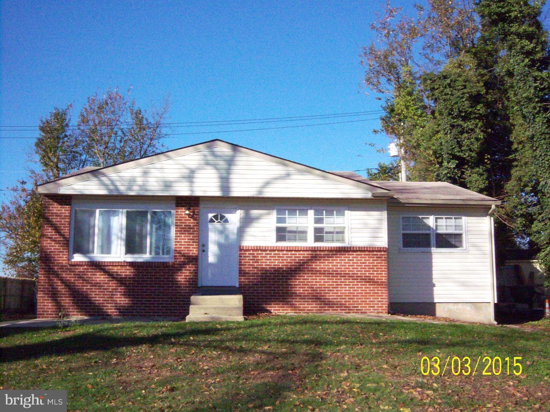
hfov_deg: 51.4
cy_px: 206
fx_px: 572
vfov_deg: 39.7
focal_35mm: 36
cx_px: 275
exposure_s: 1/2000
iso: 800
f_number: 4.8
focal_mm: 7.5
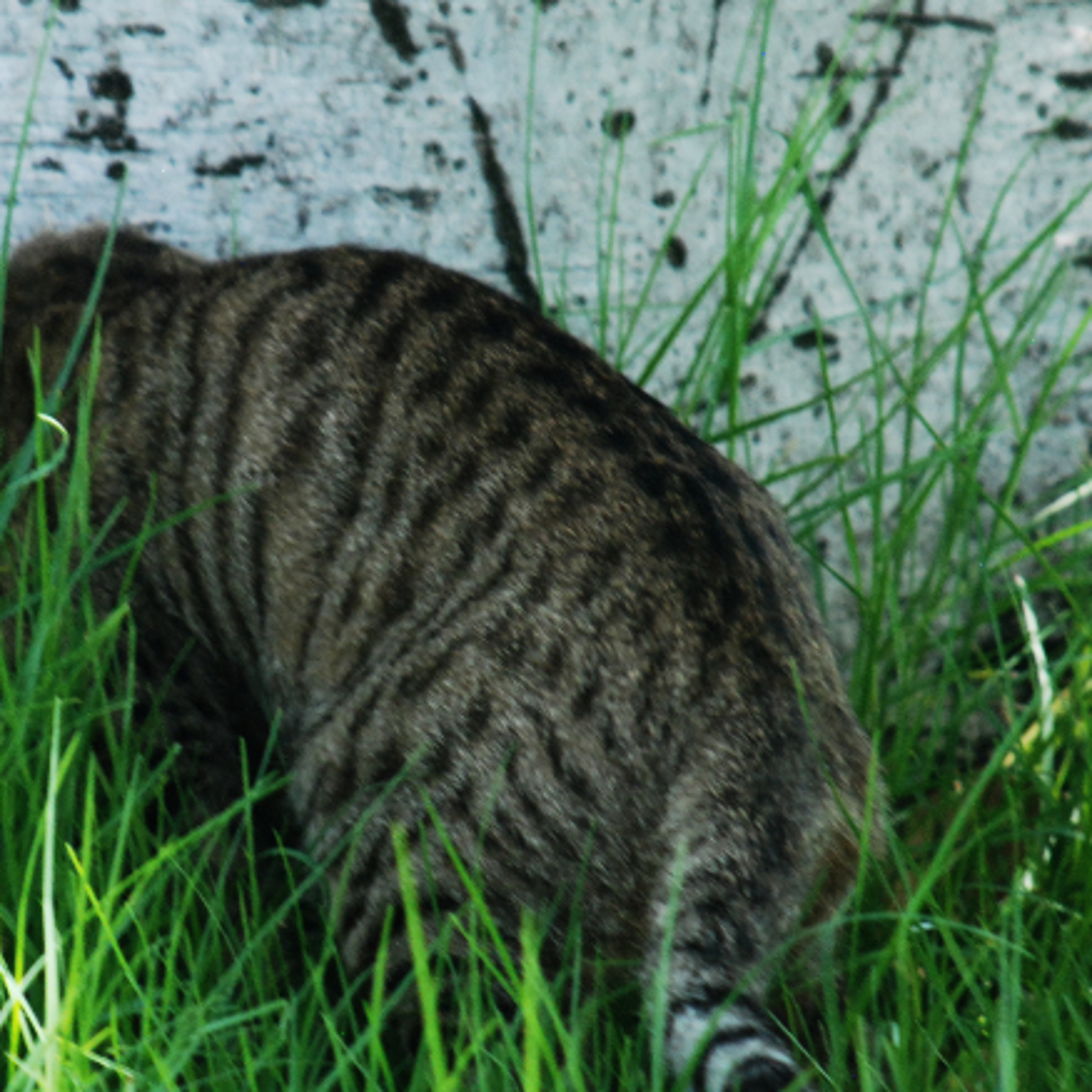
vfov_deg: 3.0
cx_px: 302
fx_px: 20807
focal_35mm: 583
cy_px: 550
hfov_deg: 3.0
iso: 640
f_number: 8
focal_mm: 200
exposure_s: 1/125
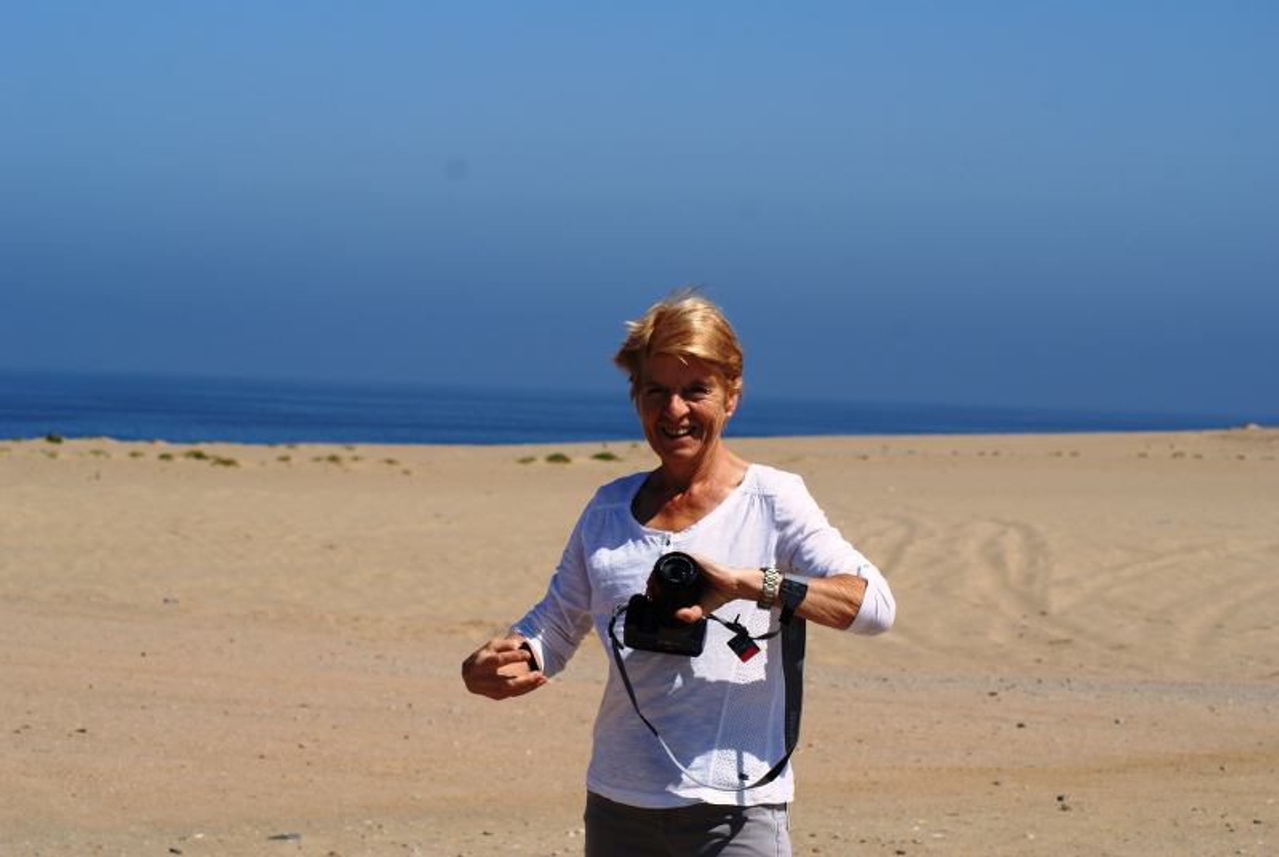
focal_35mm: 105
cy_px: 428
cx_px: 640
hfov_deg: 19.4
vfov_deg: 13.1
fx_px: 3736
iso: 100
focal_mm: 70
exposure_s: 1/640
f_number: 8
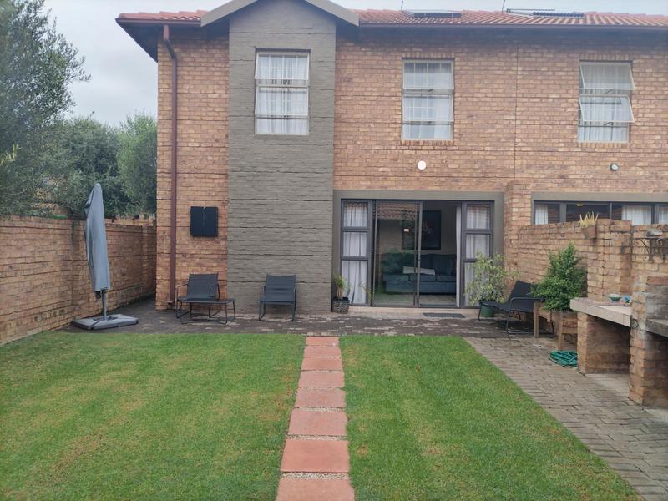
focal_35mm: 26
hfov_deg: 67.3
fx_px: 502
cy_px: 250
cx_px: 334
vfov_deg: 53.1
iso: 100
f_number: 1.8
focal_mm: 4.7
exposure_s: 1/169
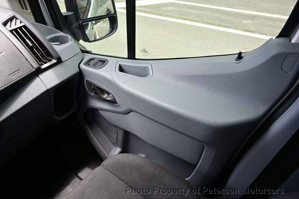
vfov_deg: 53.1
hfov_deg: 73.8
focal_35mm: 24
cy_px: 100
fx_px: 199
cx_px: 150
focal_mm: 16
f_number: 4
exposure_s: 1/60
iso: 100
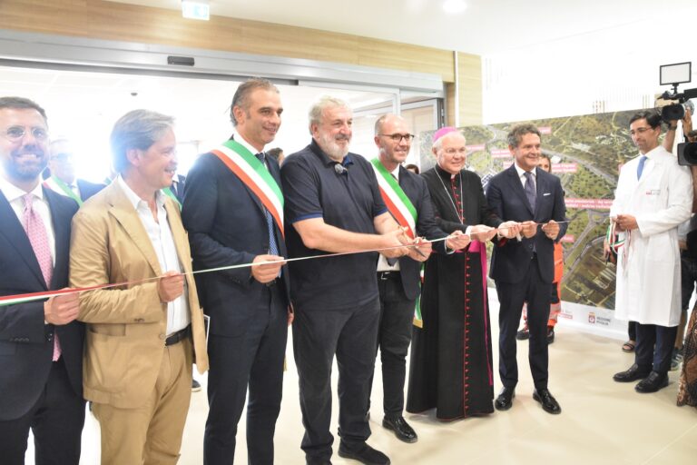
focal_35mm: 27
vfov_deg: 47.9
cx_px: 348
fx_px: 523
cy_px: 232
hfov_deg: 67.4
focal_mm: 18
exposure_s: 1/30
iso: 4500
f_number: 7.1
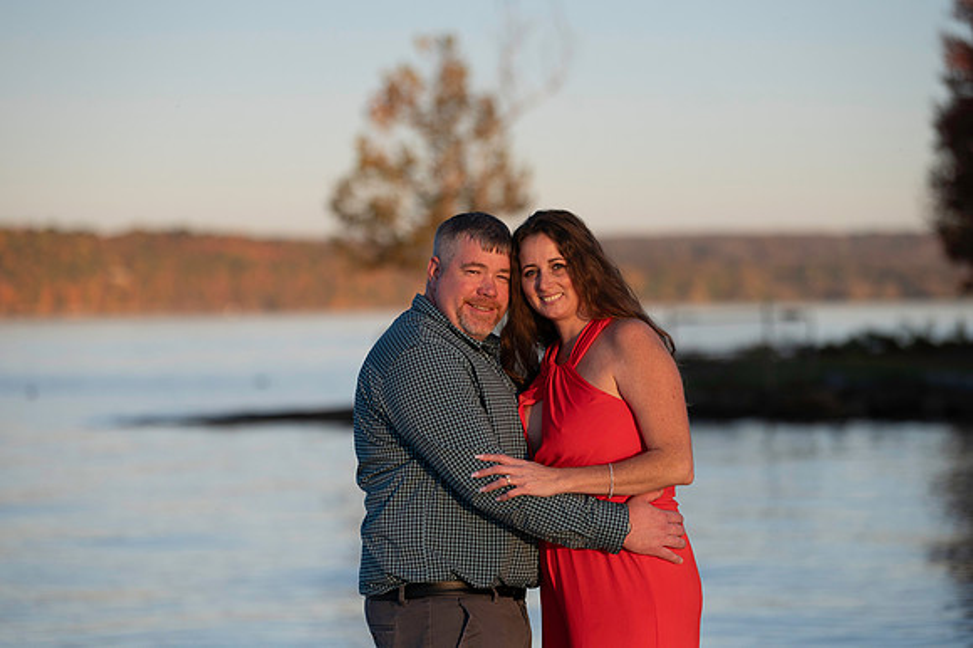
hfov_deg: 17.1
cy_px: 324
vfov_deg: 11.4
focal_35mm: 120
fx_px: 3241
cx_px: 486
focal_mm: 120
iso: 640
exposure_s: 1/6400
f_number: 2.8
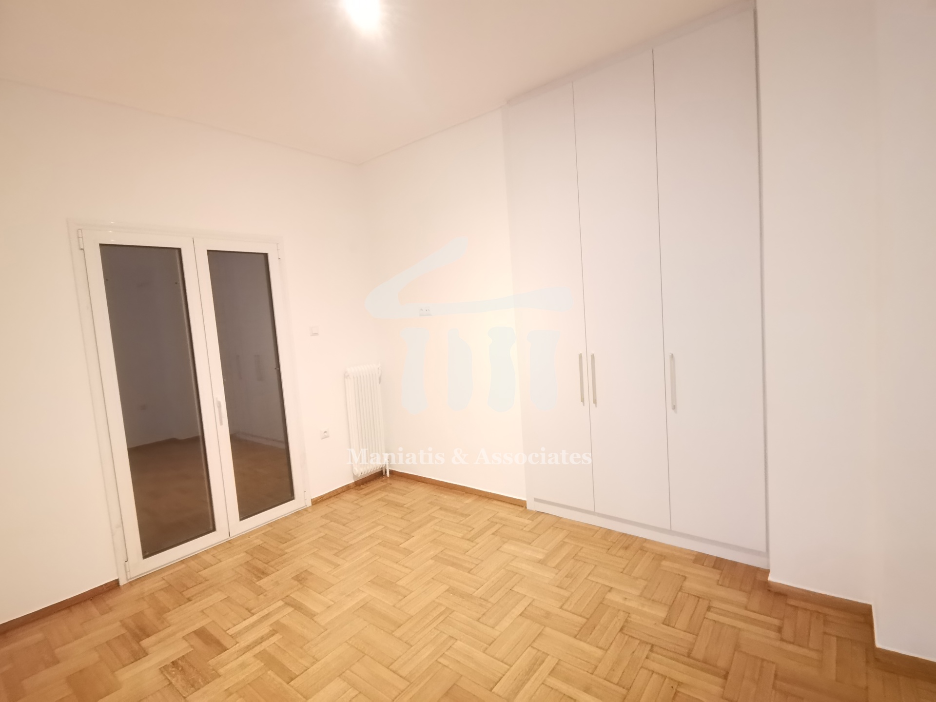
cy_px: 351
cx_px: 468
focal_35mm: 17
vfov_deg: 74.7
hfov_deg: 91.0
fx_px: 460
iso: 1250
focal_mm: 2.23
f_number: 2.2
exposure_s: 1/16.7
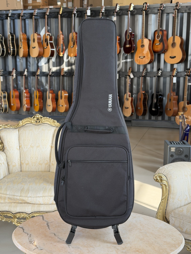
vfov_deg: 39.7
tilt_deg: -10.3
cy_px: 127
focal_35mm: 48
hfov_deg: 30.3
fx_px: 353
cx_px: 96
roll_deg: -0.1
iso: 100
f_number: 1.78
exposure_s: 1/92
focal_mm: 6.76
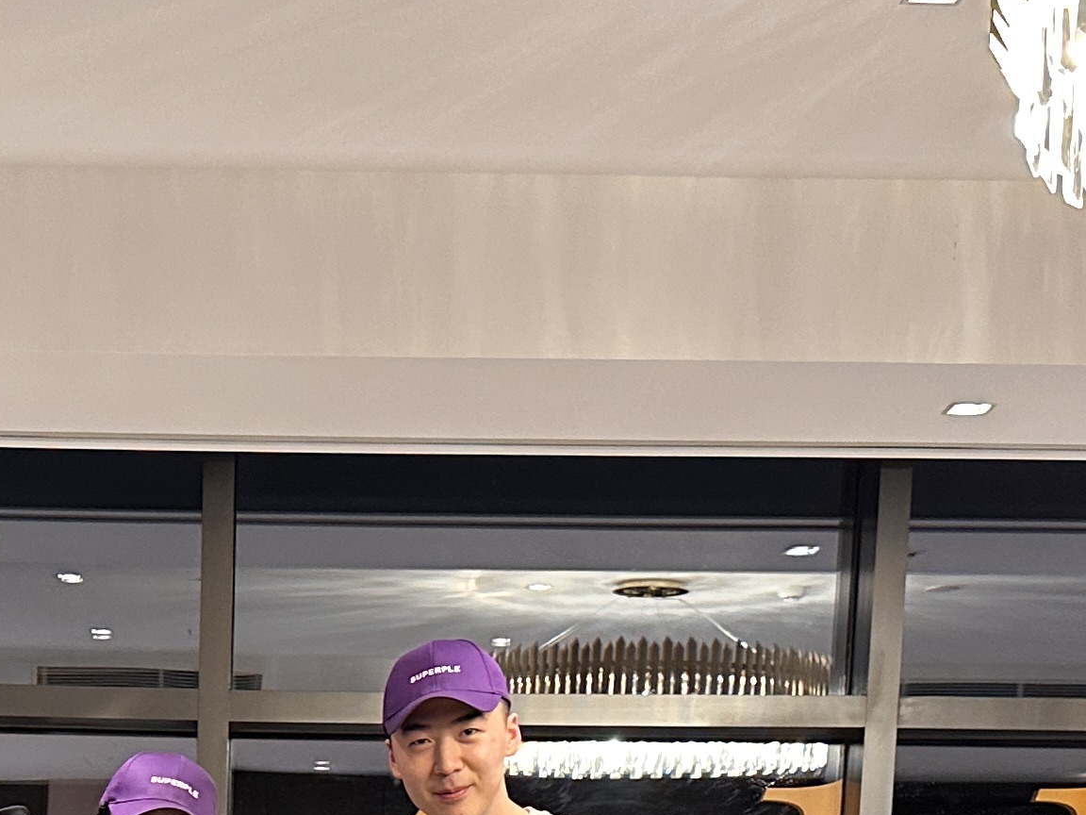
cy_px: 1310
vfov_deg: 15.8
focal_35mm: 84
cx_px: 204
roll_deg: -1.6
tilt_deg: -6.1
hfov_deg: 22.9
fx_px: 2635
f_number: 1.78
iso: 320
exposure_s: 1/60
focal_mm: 6.86
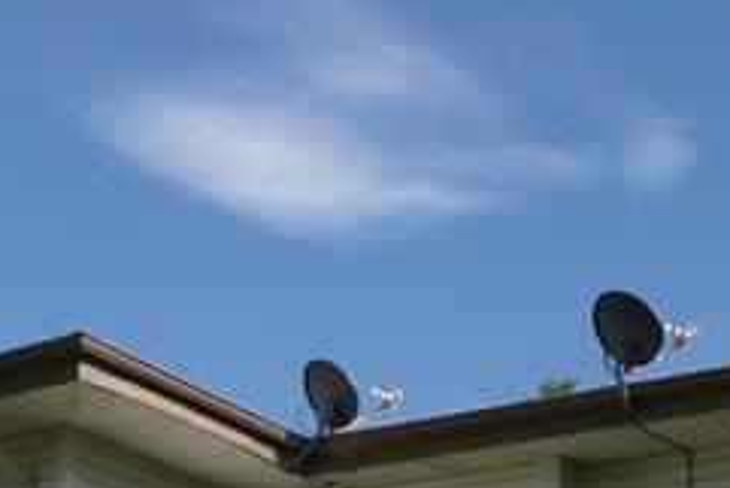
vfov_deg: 12.8
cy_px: 700
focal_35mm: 102
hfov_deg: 20.0
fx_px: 2069
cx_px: 285
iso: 100
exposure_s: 1/200
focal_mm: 6.1
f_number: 8
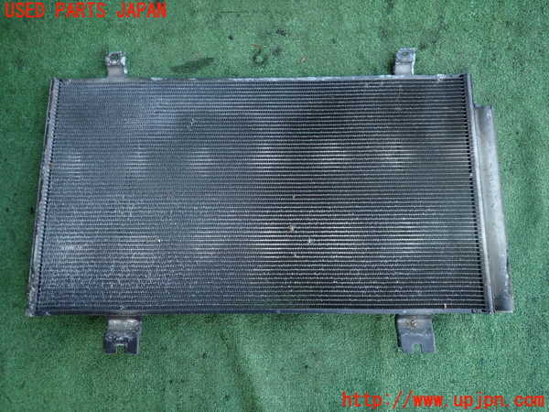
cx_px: 274
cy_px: 206
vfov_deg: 54.9
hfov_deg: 69.4
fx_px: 396
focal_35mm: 25
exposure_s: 1/80
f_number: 2
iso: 100
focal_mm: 4.5
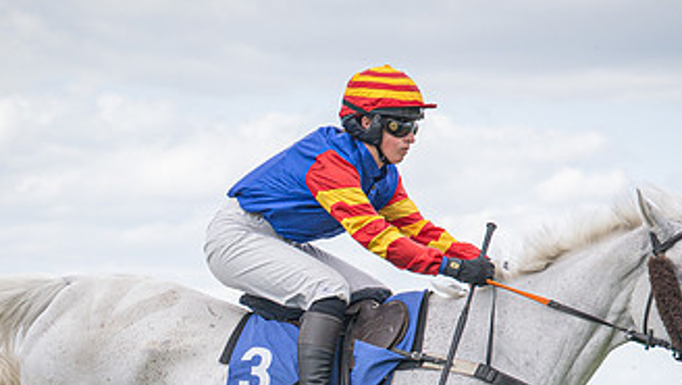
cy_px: 385
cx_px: 231
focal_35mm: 224
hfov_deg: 9.6
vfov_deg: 5.4
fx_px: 4053
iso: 400
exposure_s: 1/1600
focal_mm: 70
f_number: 4
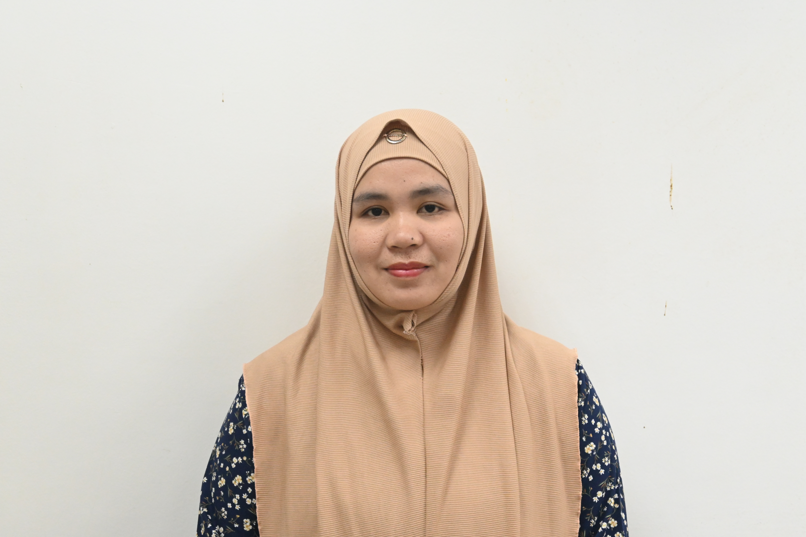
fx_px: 1679
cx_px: 403
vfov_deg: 18.2
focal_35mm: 75
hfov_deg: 27.0
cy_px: 268
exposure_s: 1/80
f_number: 6.3
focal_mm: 50
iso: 3200
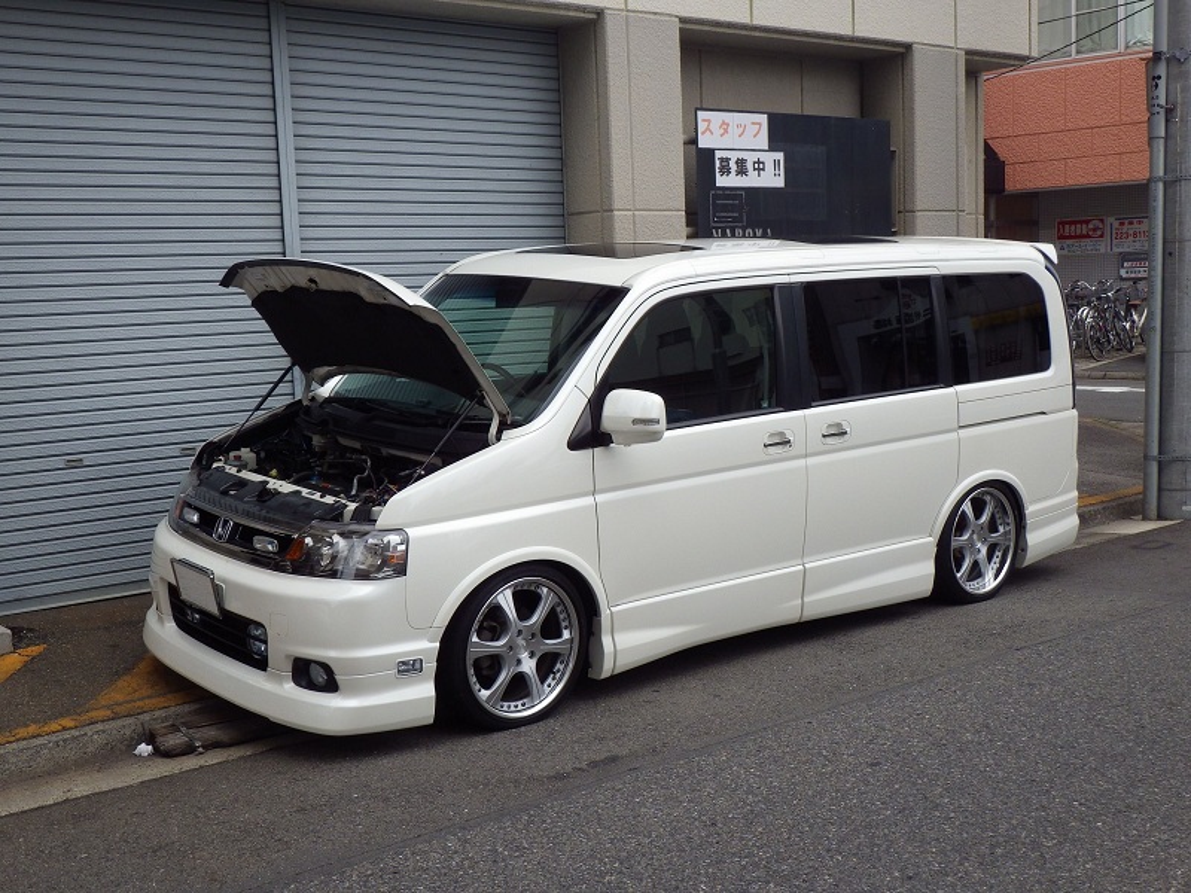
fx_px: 1445
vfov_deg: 34.3
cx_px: 596
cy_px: 446
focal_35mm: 42
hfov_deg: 44.8
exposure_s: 1/200
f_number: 5
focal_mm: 7.5
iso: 125
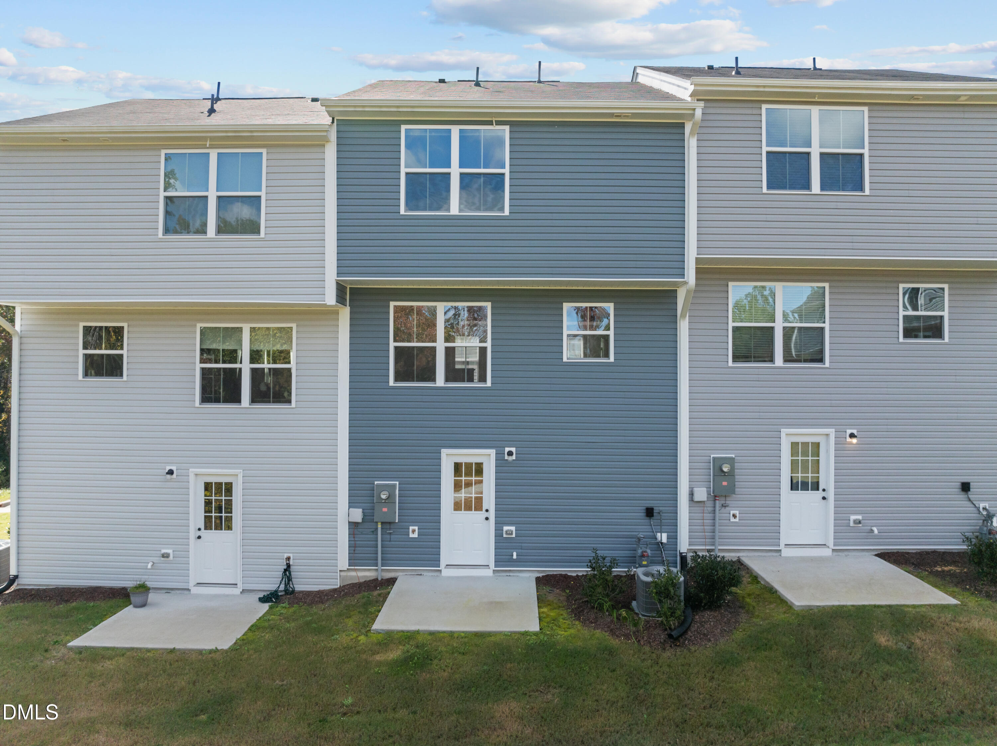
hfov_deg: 71.6
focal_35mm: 24
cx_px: 498
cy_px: 373
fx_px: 691
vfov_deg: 56.8
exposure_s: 1/3200
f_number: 2.8
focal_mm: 12.29
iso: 400
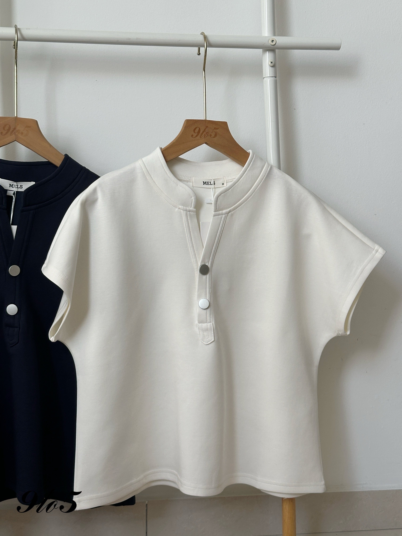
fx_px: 743
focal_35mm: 48
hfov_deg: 30.3
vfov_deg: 39.7
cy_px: 268
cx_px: 201
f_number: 1.78
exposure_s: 1/76
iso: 80
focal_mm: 6.86
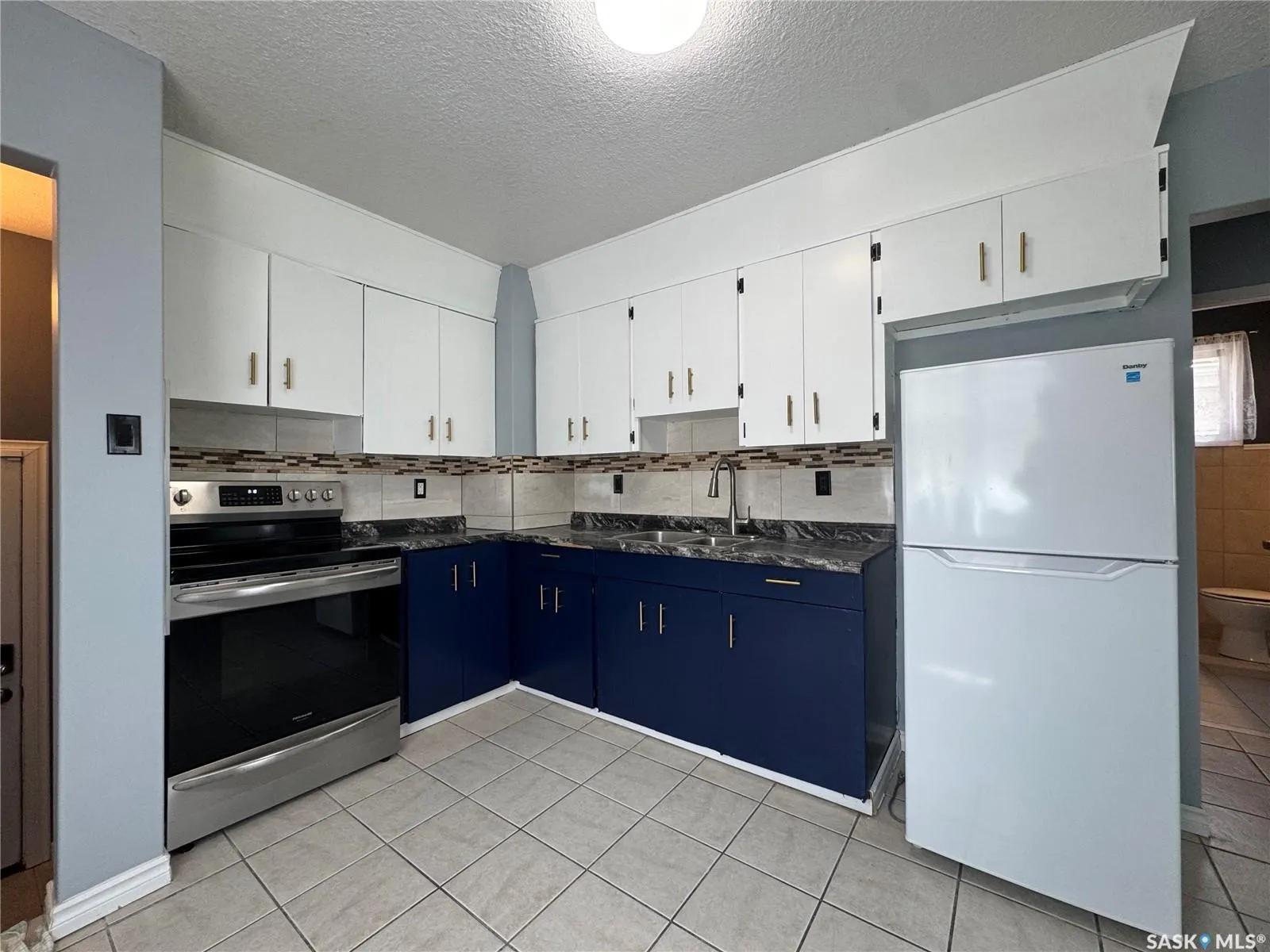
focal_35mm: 14
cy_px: 476
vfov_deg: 85.7
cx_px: 635
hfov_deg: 102.1
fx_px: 514
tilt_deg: +0.4
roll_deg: +1.2
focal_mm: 2.22
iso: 125
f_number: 2.2
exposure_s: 1/120
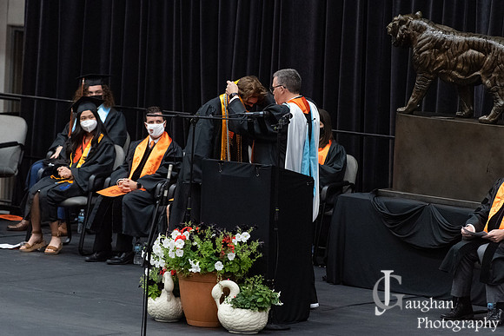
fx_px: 4022
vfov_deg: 4.8
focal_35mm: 287
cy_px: 137
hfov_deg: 7.2
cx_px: 254
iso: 2500
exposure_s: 1/250
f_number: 3.5
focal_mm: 200
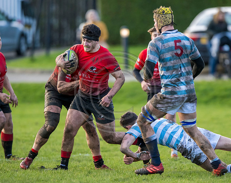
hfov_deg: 3.4
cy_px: 110
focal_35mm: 572
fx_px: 3888
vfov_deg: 2.7
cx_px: 133
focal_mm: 400
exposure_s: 1/2000
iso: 2000
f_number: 3.5
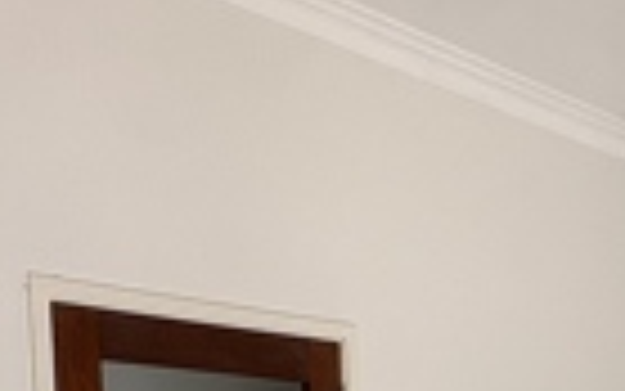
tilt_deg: -6.2
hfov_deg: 25.7
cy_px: 647
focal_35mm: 71
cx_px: 769
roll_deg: +0.2
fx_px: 1210
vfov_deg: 16.2
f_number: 2.2
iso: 64
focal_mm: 2.22
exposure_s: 1/127
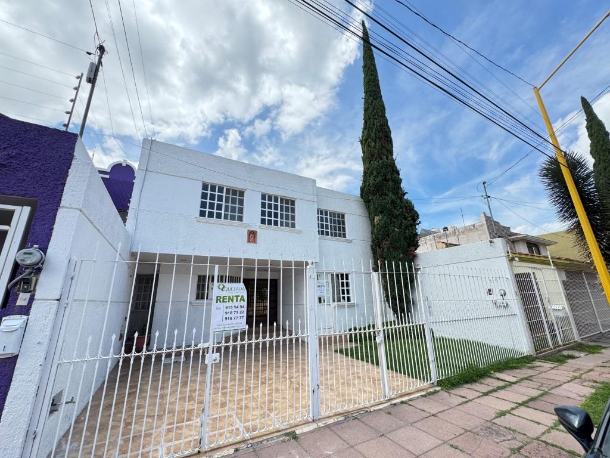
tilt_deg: +16.5
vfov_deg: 85.7
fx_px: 247
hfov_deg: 102.1
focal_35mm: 14
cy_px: 229
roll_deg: +2.9
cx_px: 305
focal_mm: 2.22
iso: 50
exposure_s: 1/821
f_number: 2.2
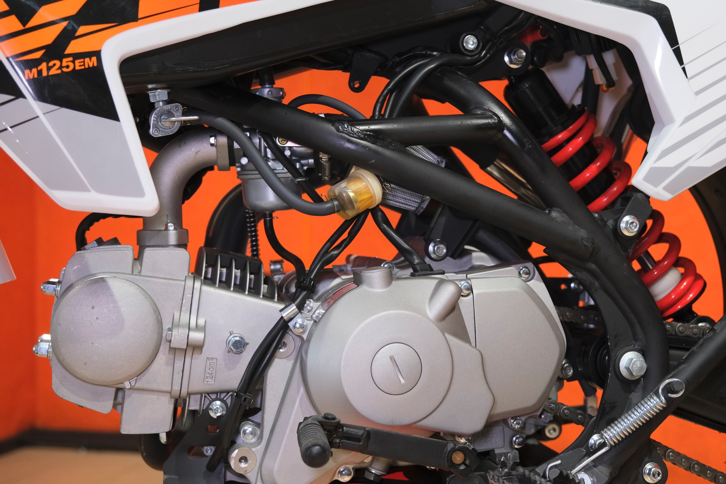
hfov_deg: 38.9
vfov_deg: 26.5
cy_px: 242
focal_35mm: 51
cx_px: 363
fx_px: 1029
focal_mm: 34.2
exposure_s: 1/125
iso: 1600
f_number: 4
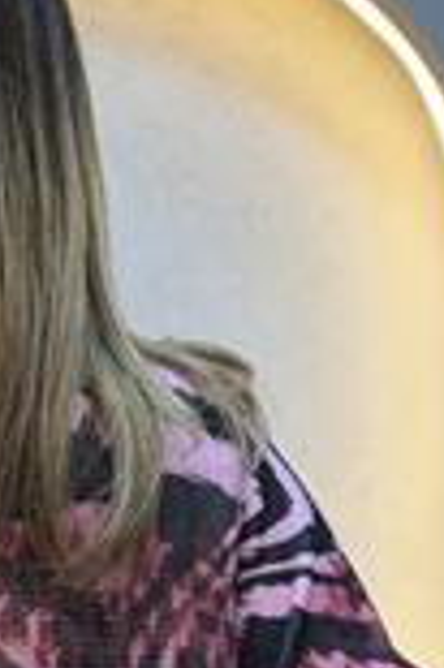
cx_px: -159
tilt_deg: -0.2
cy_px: 640
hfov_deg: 10.1
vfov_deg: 15.2
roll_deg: +0.2
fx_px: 2466
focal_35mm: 133
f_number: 1.78
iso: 80
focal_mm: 6.76
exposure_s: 1/100
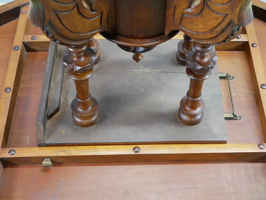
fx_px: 384
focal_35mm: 50
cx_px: 133
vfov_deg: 29.1
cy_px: 100
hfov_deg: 38.2
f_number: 5.6
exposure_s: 1/25
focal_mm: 25
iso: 3200
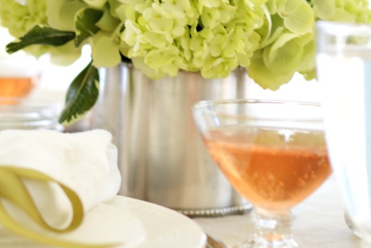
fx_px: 1072
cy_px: 107
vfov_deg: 13.2
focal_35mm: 104
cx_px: 150
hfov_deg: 19.6
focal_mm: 35
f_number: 1.8
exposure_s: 1/60
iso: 100
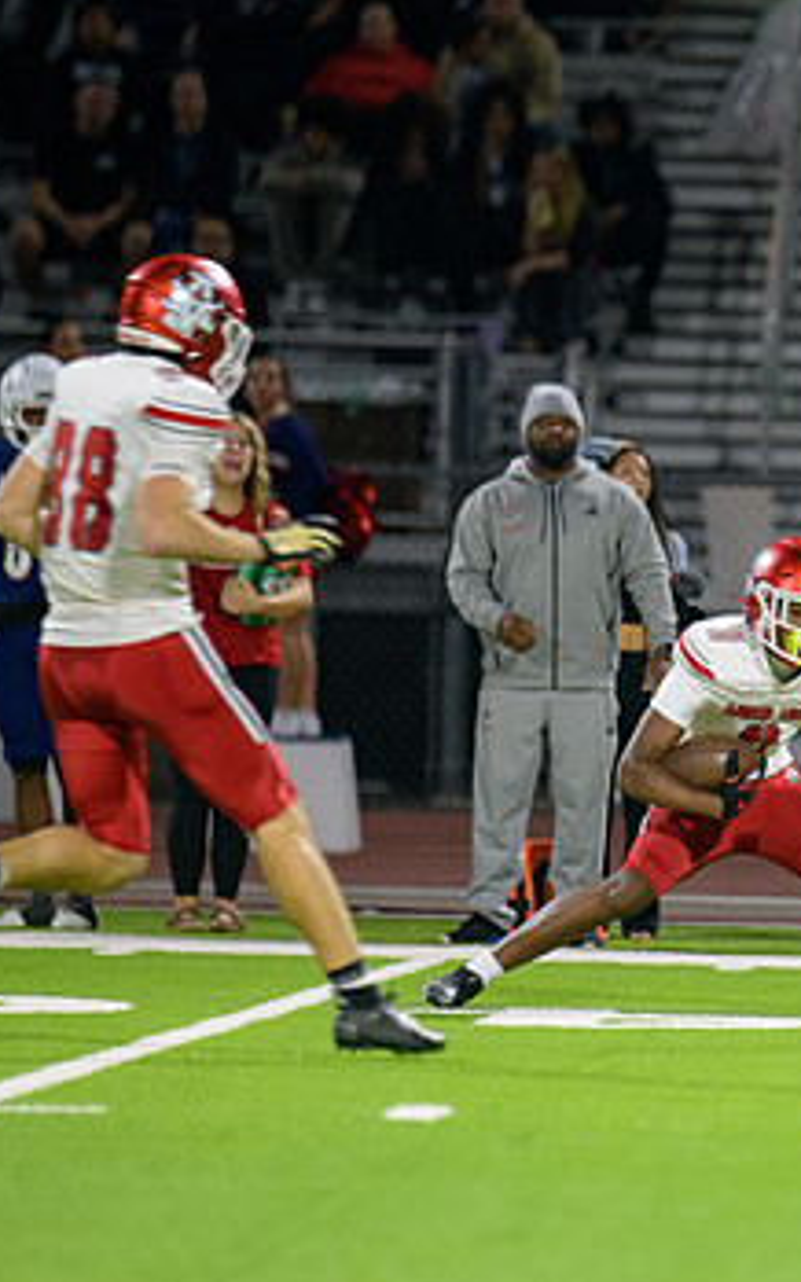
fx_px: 17751
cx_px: 805
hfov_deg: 2.6
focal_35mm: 508
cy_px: 637
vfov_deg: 4.1
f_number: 2.8
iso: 2000
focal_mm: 300
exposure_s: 1/250
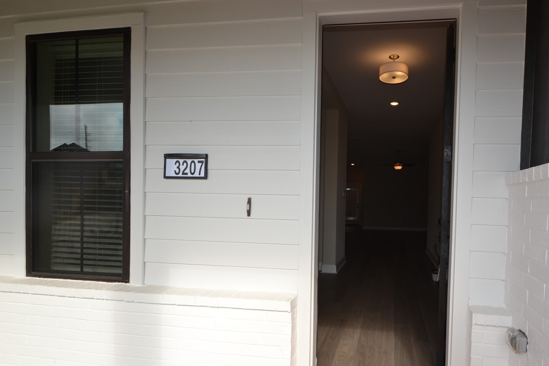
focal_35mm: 20
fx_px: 305
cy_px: 212
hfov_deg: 81.8
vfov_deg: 61.6
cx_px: 356
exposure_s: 1/200
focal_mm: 10
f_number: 7.1
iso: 100
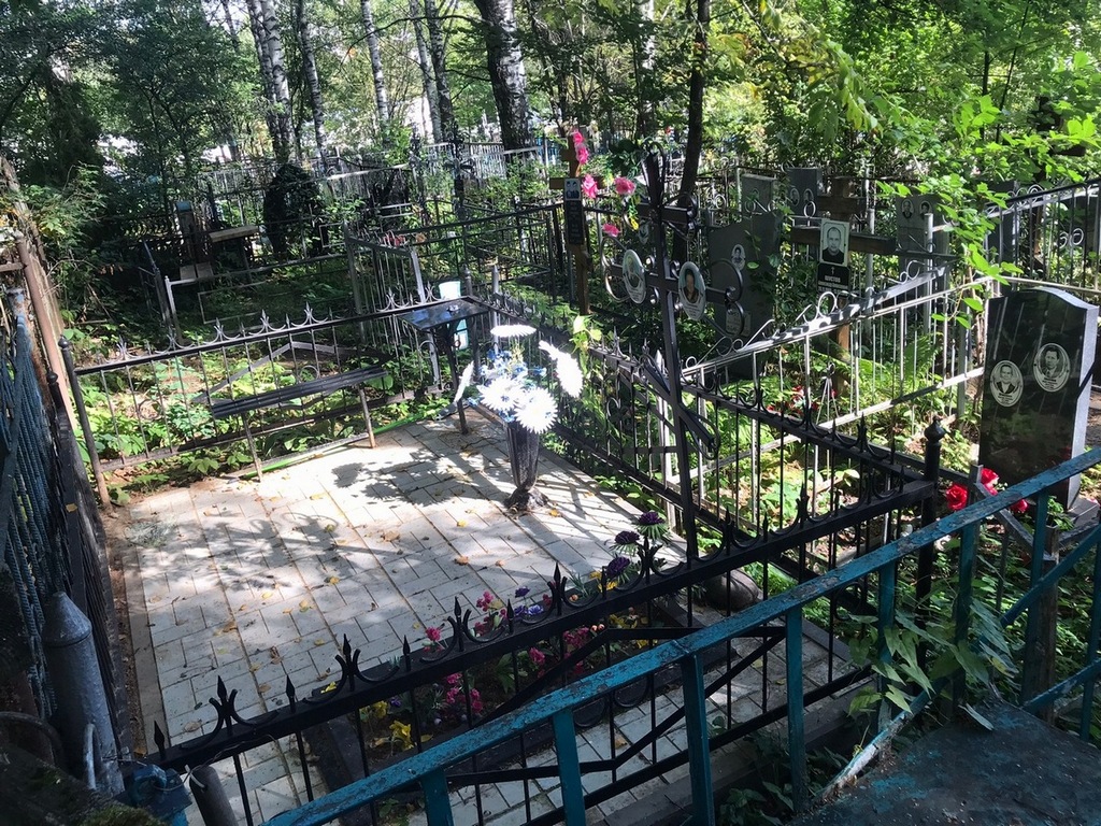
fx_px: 891
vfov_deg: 49.7
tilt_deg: -20.8
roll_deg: +10.2
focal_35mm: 28
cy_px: 413
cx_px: 550
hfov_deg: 63.4
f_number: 1.8
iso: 20
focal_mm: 3.99
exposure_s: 1/197
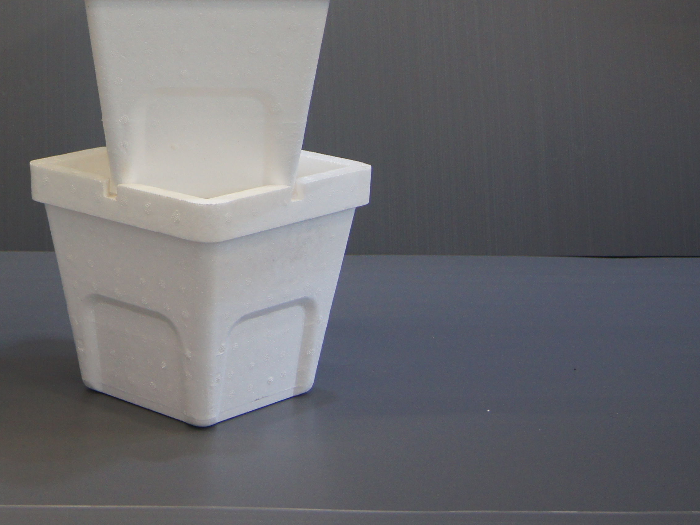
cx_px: -46
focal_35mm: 87
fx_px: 1759
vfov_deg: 16.7
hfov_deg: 21.5
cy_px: 26
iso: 500
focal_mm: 28
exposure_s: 1/50
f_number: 4.5
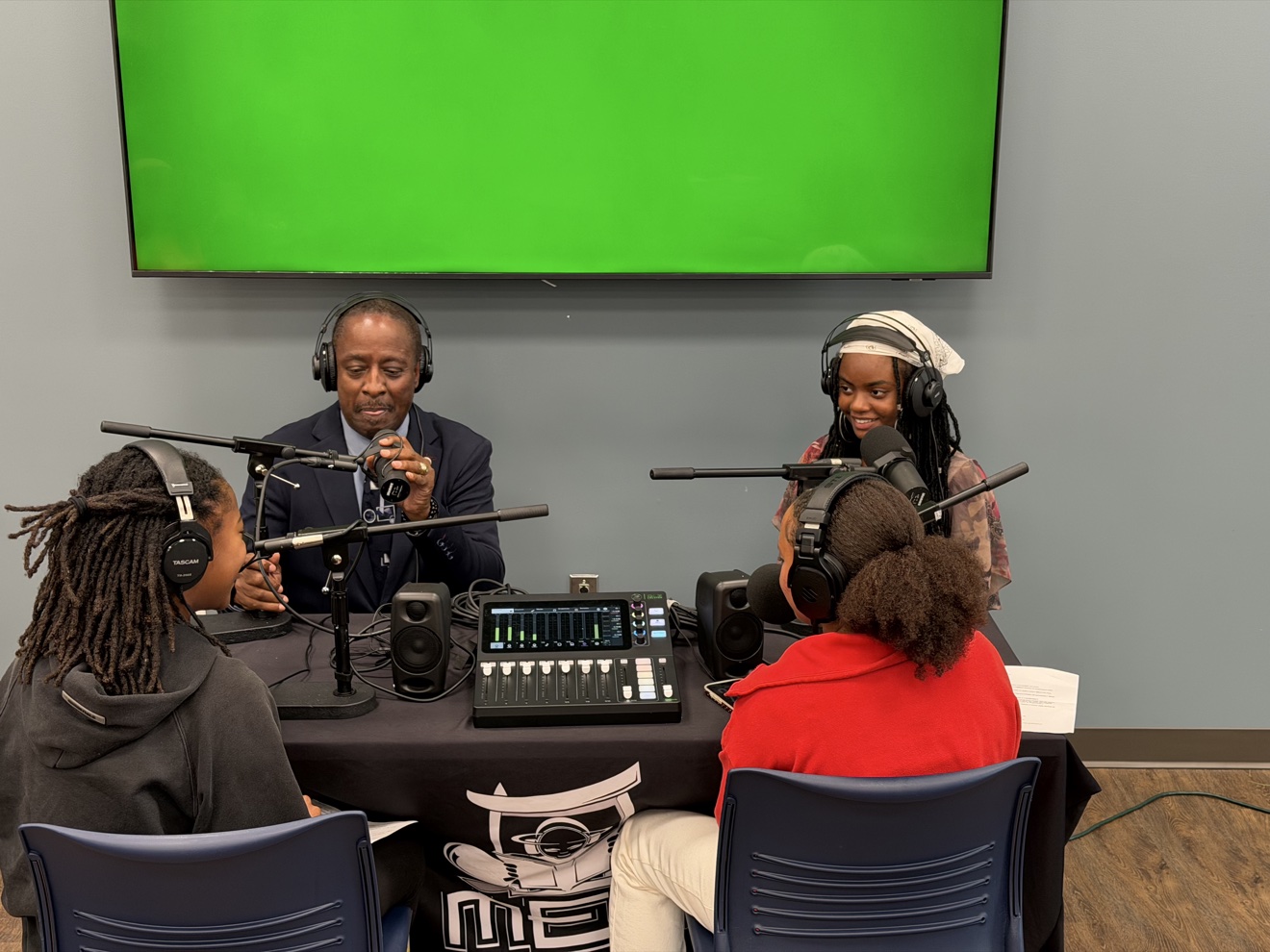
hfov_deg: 39.7
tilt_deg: -14.3
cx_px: 635
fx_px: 1761
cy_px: 476
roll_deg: +0.5
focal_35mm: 48
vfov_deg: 30.3
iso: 200
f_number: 1.78
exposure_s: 1/60
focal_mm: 6.76
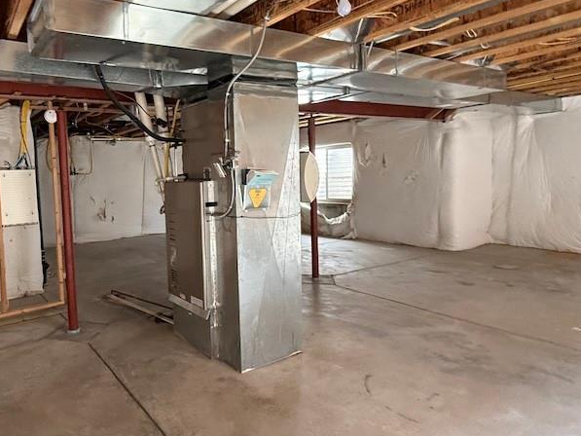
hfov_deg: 68.6
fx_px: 403
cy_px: 200
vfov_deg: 56.8
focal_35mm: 24
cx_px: 172
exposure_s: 1/99
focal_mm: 2.22
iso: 320
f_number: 2.2
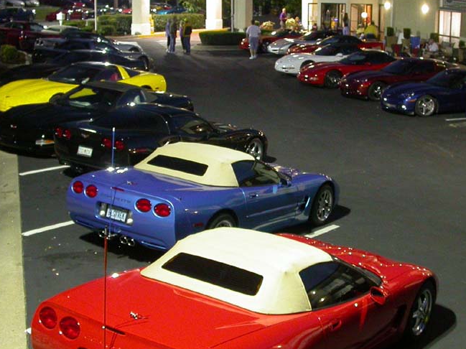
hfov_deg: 32.1
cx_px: 289
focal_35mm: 60
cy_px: 164
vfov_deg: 24.4
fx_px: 807
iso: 319
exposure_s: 1/4.8
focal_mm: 7.85
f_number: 2.6
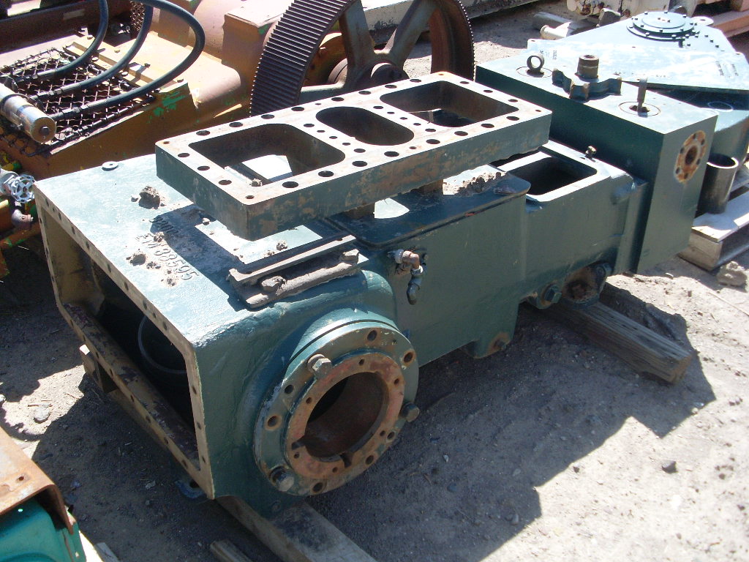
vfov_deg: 37.7
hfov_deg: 49.0
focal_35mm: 38
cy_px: 281
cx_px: 374
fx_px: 822
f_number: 7.7
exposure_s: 1/90
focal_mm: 6.3
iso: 80
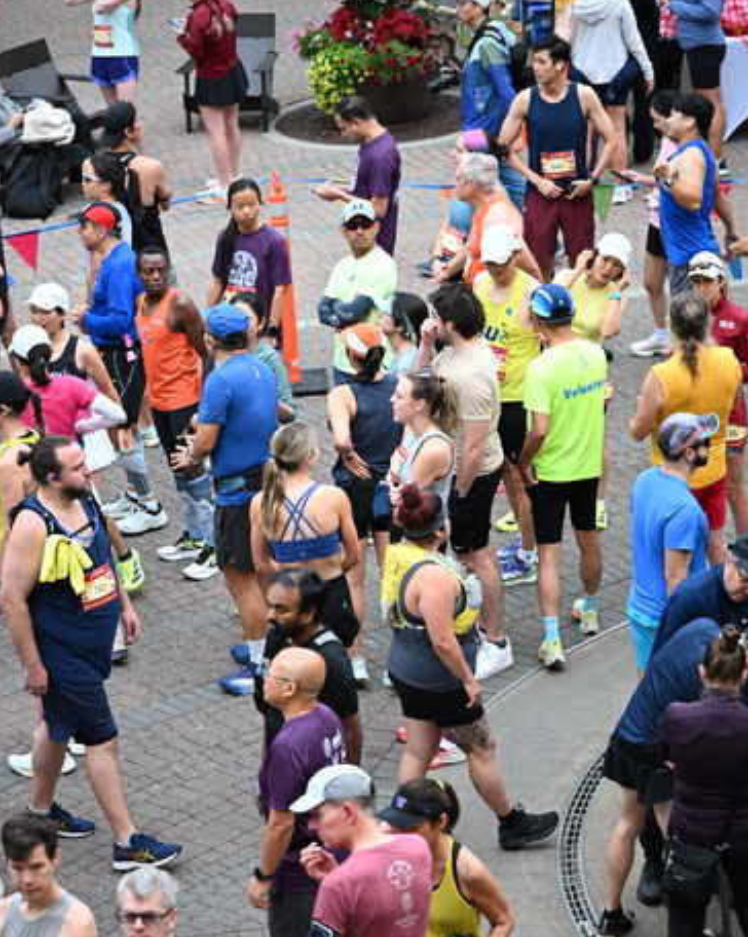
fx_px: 3768
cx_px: 373
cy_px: 536
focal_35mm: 136
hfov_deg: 11.3
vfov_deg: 14.2
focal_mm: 120
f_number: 4
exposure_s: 1/400
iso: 2000
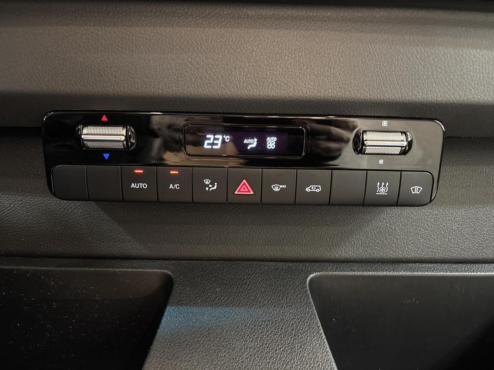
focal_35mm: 26
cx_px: 247
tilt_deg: -17.5
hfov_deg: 67.3
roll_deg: -1.6
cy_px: 185
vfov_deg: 53.1
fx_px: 371
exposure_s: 1/27
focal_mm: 5.96
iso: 1000
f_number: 1.6
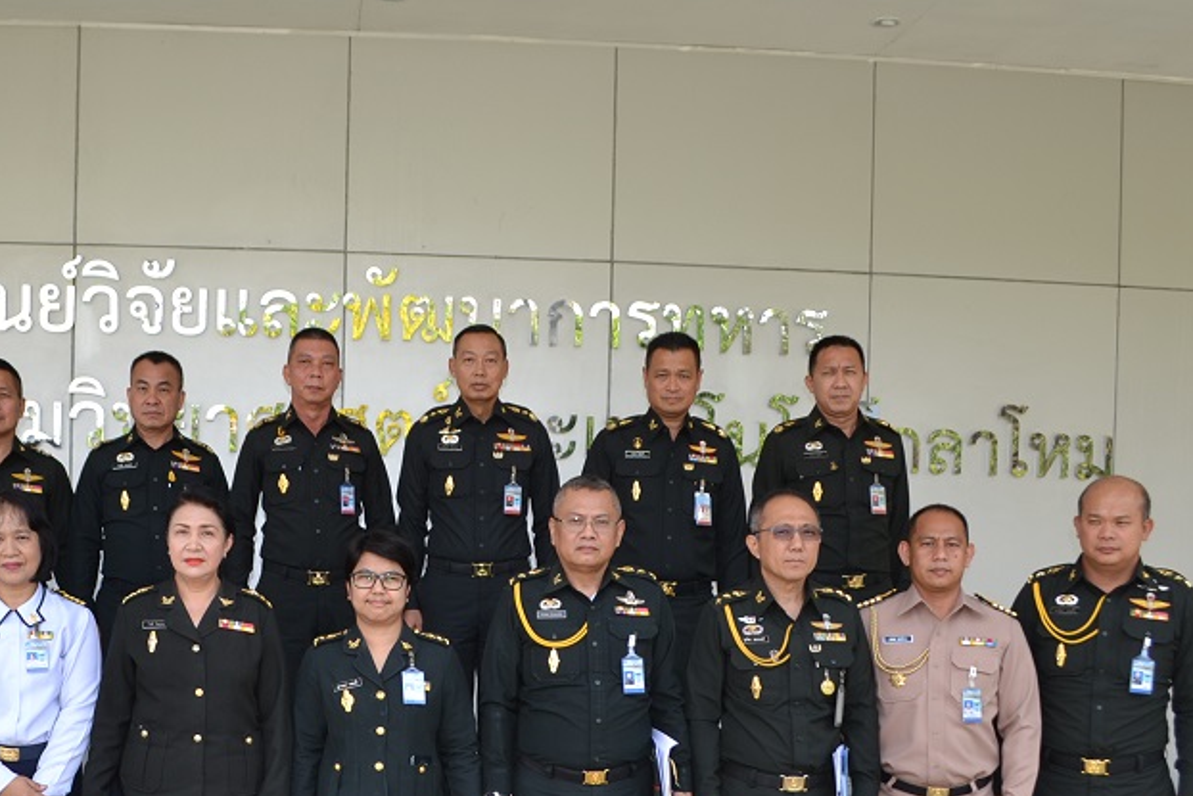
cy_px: 597
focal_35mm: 45
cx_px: 388
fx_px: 1492
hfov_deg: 42.9
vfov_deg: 29.4
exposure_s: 1/125
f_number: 4
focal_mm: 18
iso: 100
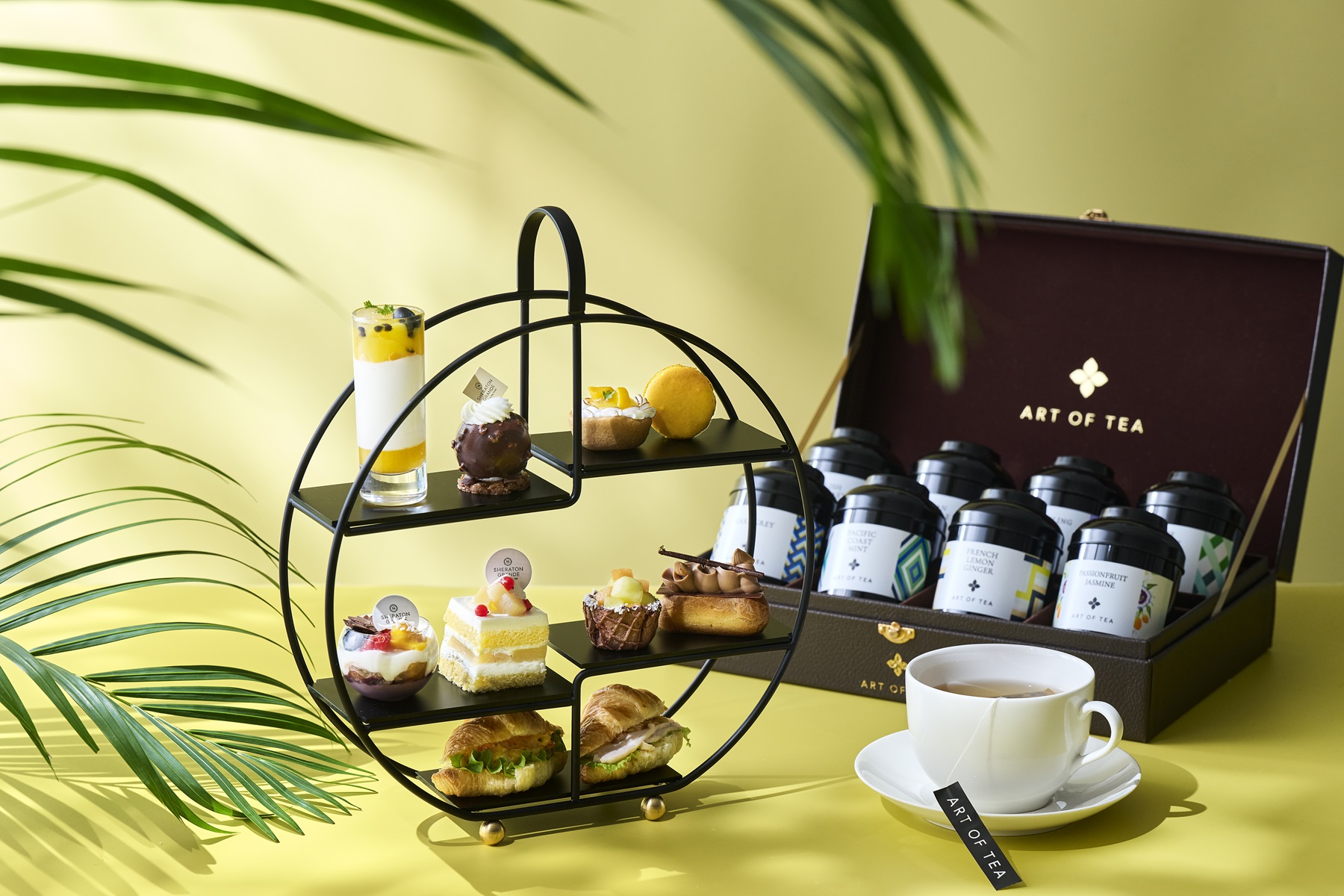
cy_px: 448
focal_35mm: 98
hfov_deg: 20.8
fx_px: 3658
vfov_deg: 14.0
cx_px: 672
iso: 500
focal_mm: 98
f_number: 7.1
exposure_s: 1/160
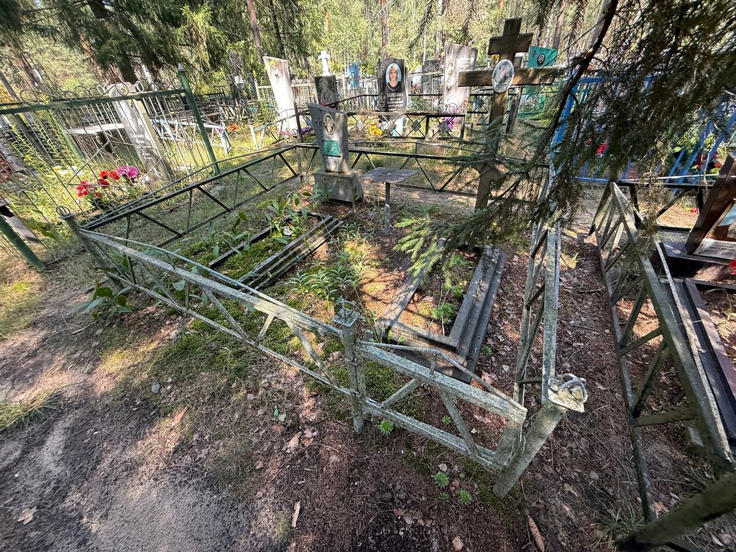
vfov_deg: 85.7
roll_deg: +6.0
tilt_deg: -34.7
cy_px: 276
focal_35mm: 14
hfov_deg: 102.1
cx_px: 368
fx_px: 298
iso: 100
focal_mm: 2.22
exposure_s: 1/99
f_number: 2.2
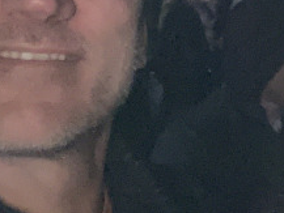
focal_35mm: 118
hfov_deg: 16.3
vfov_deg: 12.5
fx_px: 969
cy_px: 55
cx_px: 301
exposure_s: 1/16
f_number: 2.2
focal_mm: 2.87
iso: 800
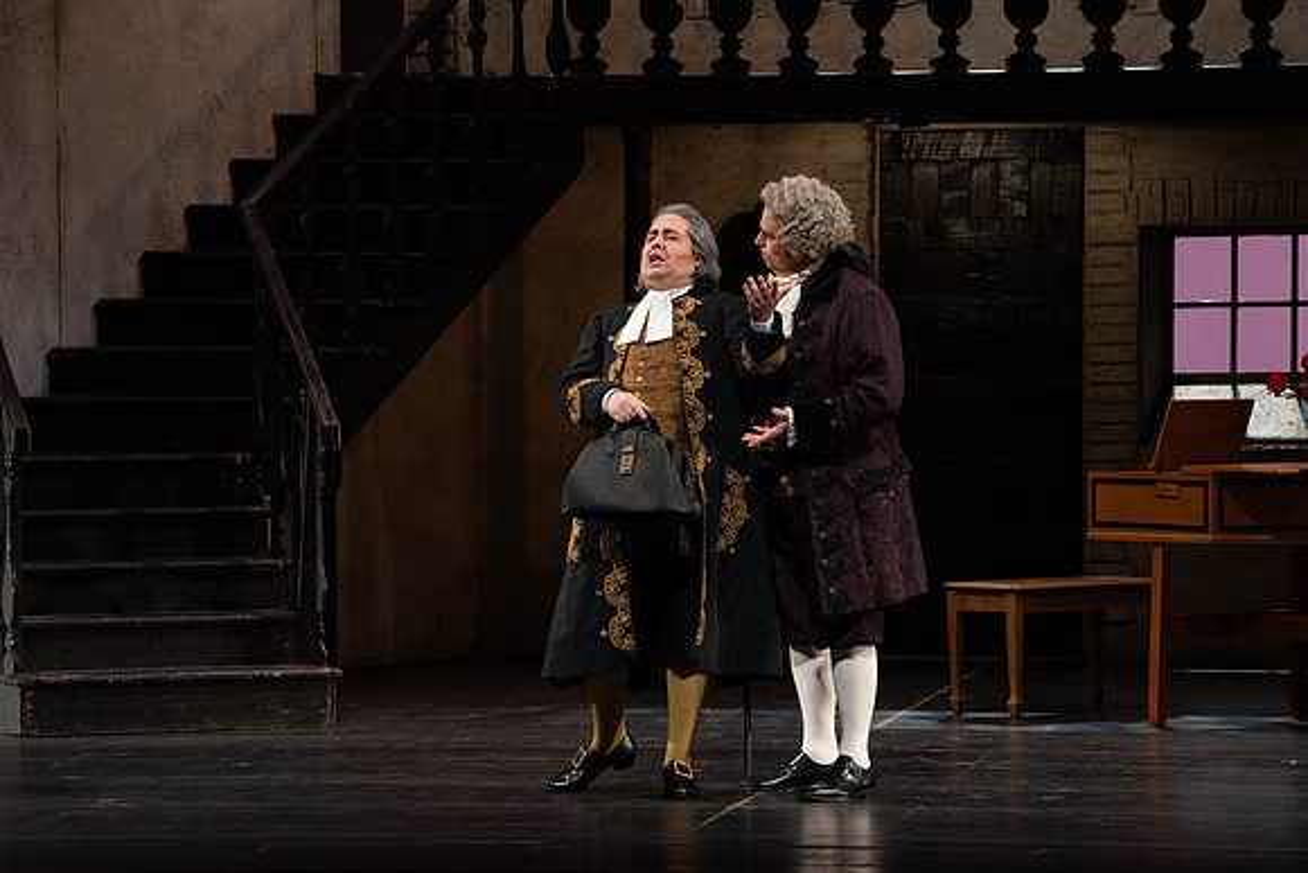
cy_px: 436
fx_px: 6505
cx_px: 654
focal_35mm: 179
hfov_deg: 11.5
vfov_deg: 7.7
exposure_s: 1/250
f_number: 8
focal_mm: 179
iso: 3200
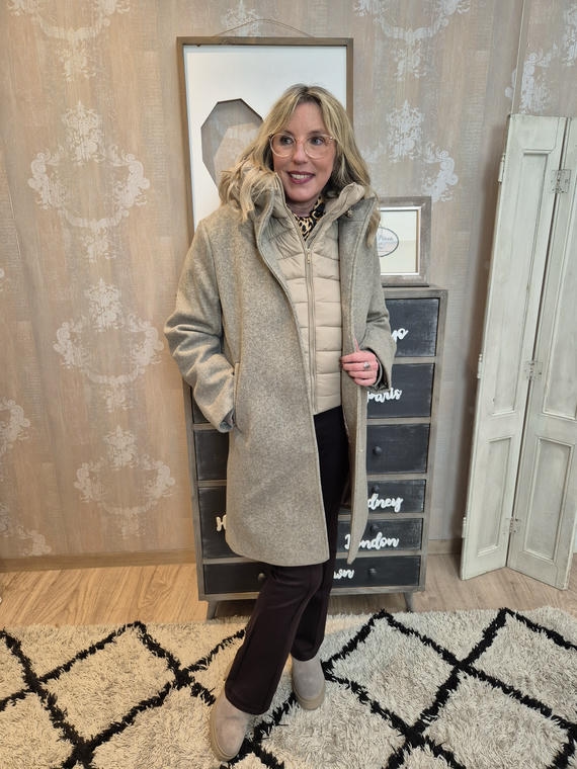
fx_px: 511
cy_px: 384
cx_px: 288
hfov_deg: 58.9
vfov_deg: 73.9
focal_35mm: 23
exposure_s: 1/100
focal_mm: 5.4
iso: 400
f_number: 1.8
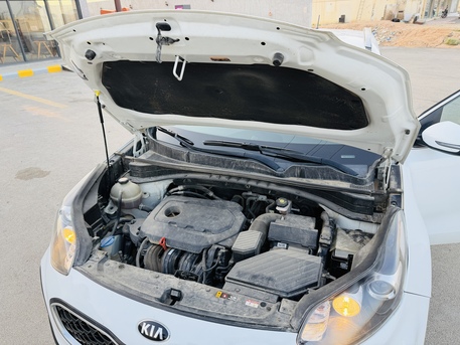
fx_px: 319
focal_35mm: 24
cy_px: 172
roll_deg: +3.4
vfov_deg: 56.8
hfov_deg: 71.6
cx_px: 230
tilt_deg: -26.3
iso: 80
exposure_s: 1/175
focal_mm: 6.76
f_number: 1.78
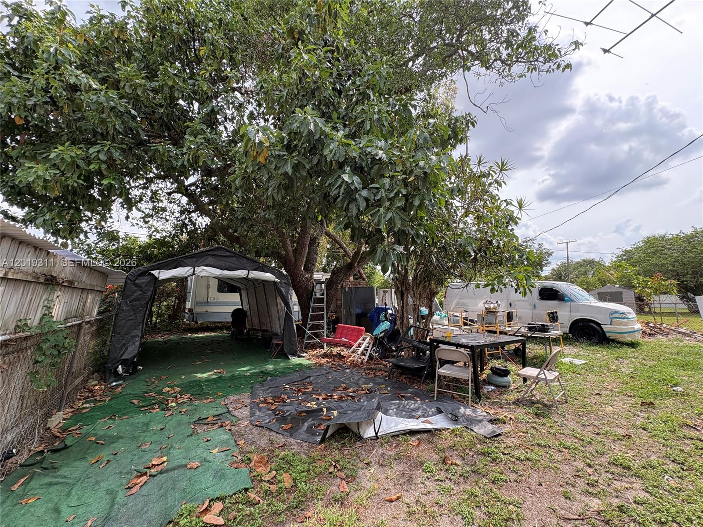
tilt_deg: +9.0
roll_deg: +1.7
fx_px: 284
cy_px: 264
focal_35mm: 14
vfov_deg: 85.7
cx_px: 352
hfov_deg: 102.1
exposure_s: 1/329
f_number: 2.2
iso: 64
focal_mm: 2.22
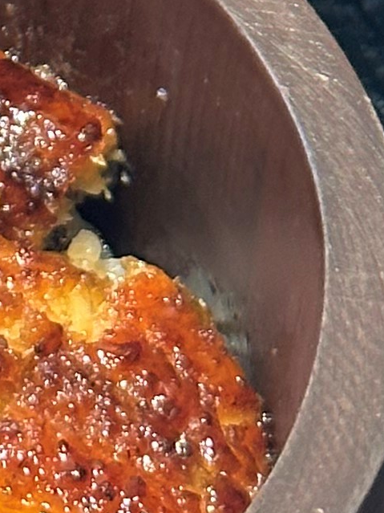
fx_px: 4483
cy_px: -378
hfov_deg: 4.8
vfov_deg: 6.4
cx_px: -305
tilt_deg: -39.7
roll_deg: +1.6
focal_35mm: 303
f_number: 1.78
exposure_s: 1/59
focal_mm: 6.86
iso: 160
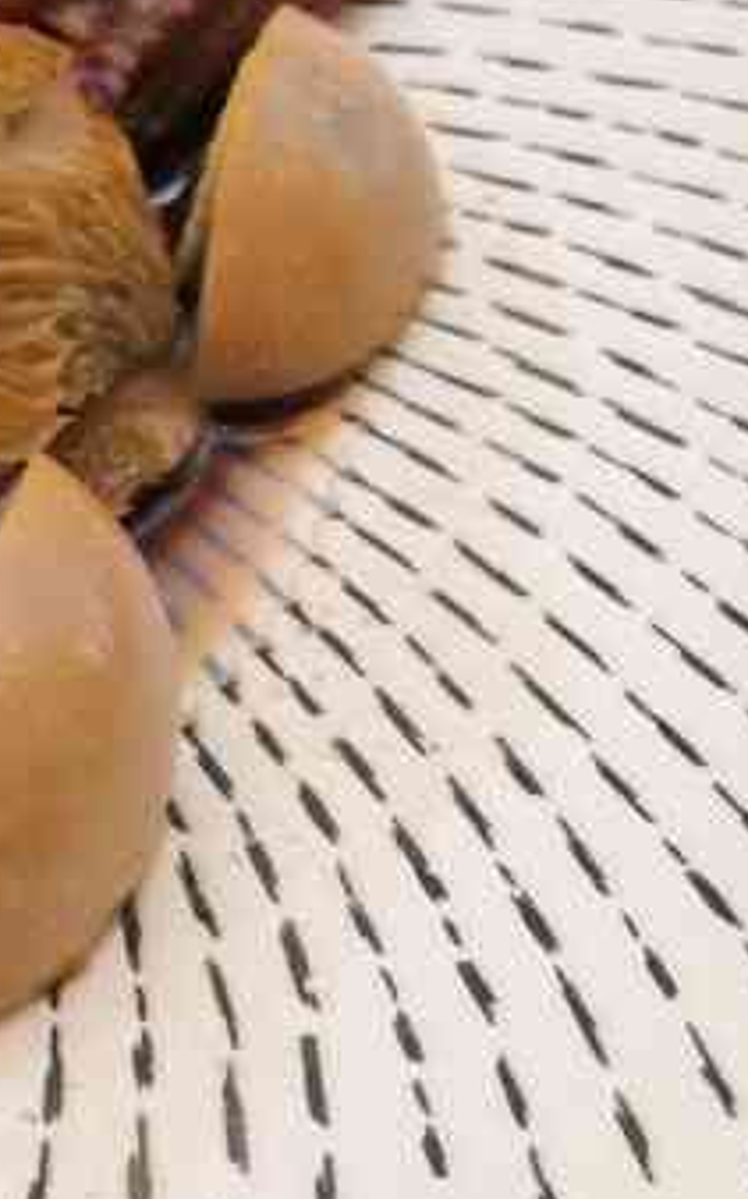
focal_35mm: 79
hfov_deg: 15.0
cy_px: 293
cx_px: -461
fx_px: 2579
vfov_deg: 25.8
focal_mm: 3.95
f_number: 1.8
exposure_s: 1/33.3
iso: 250
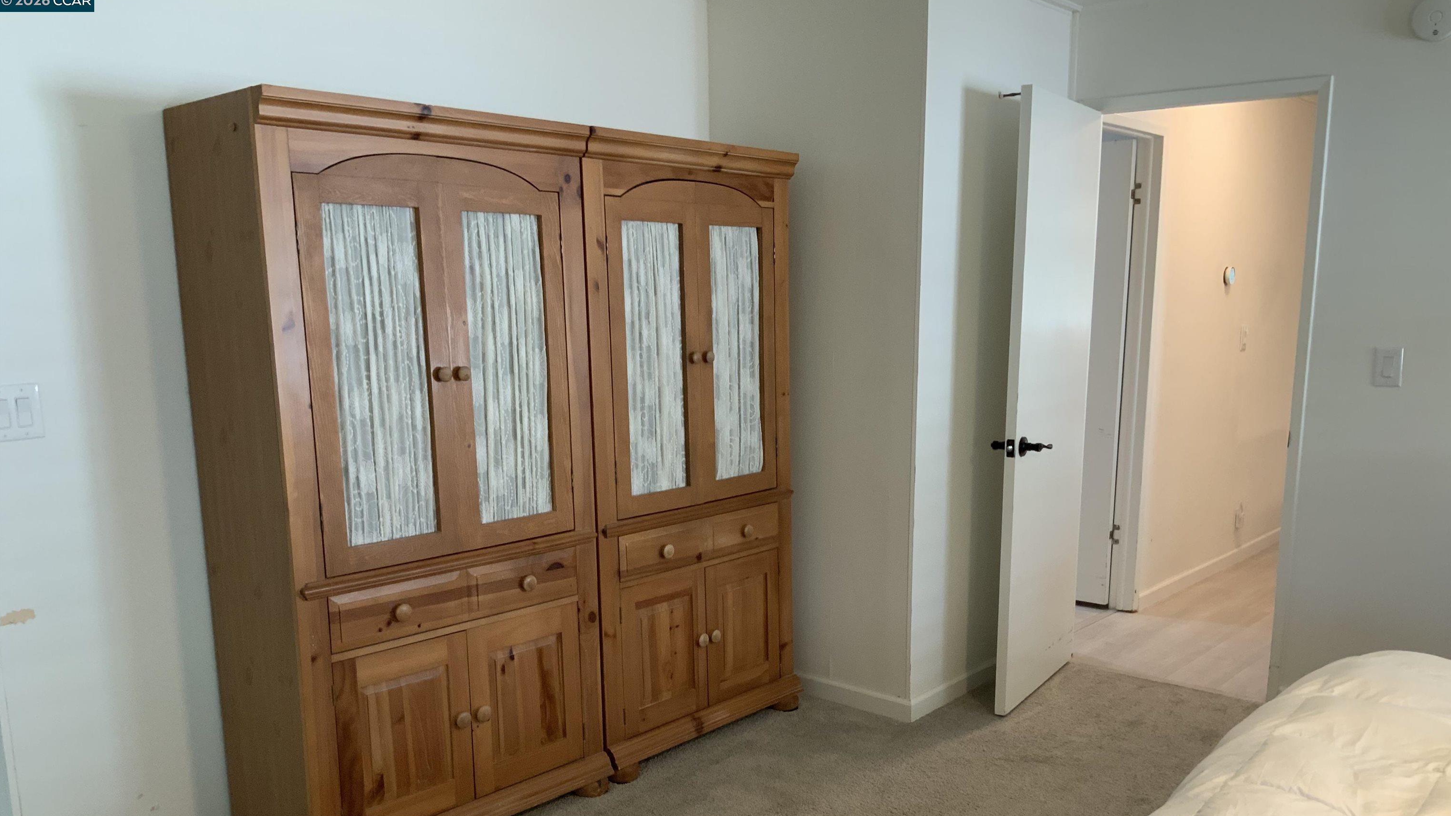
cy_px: 539
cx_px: 733
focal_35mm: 32
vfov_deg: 36.3
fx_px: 1231
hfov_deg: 61.0
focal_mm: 3
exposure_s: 1/60
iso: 125
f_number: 1.8
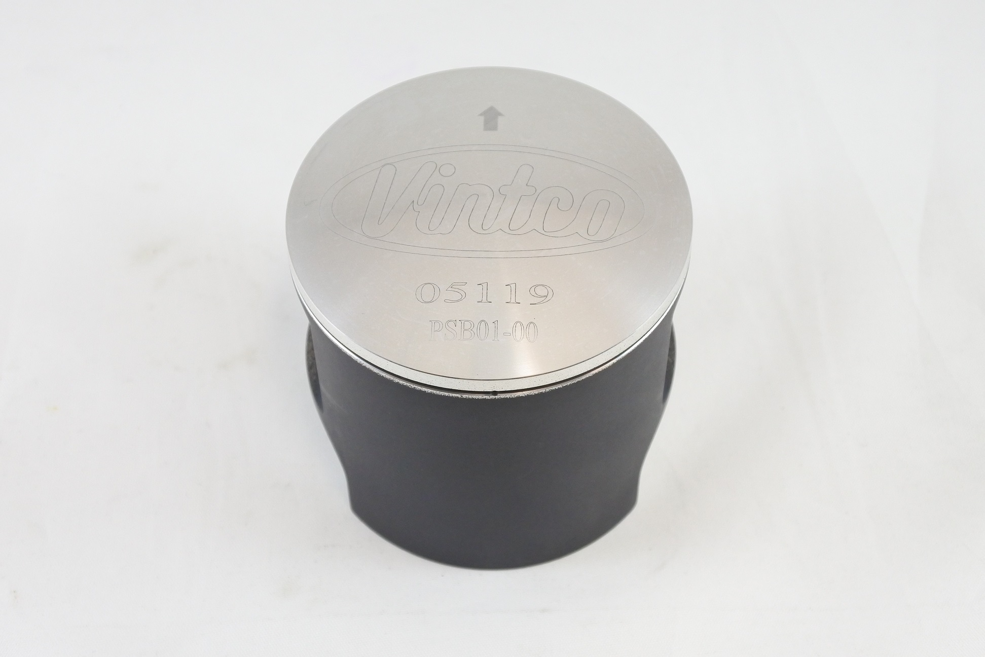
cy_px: 328
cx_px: 492
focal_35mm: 46
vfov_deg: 29.3
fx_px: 1259
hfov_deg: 42.7
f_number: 4.5
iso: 640
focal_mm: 17.2
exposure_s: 1/125
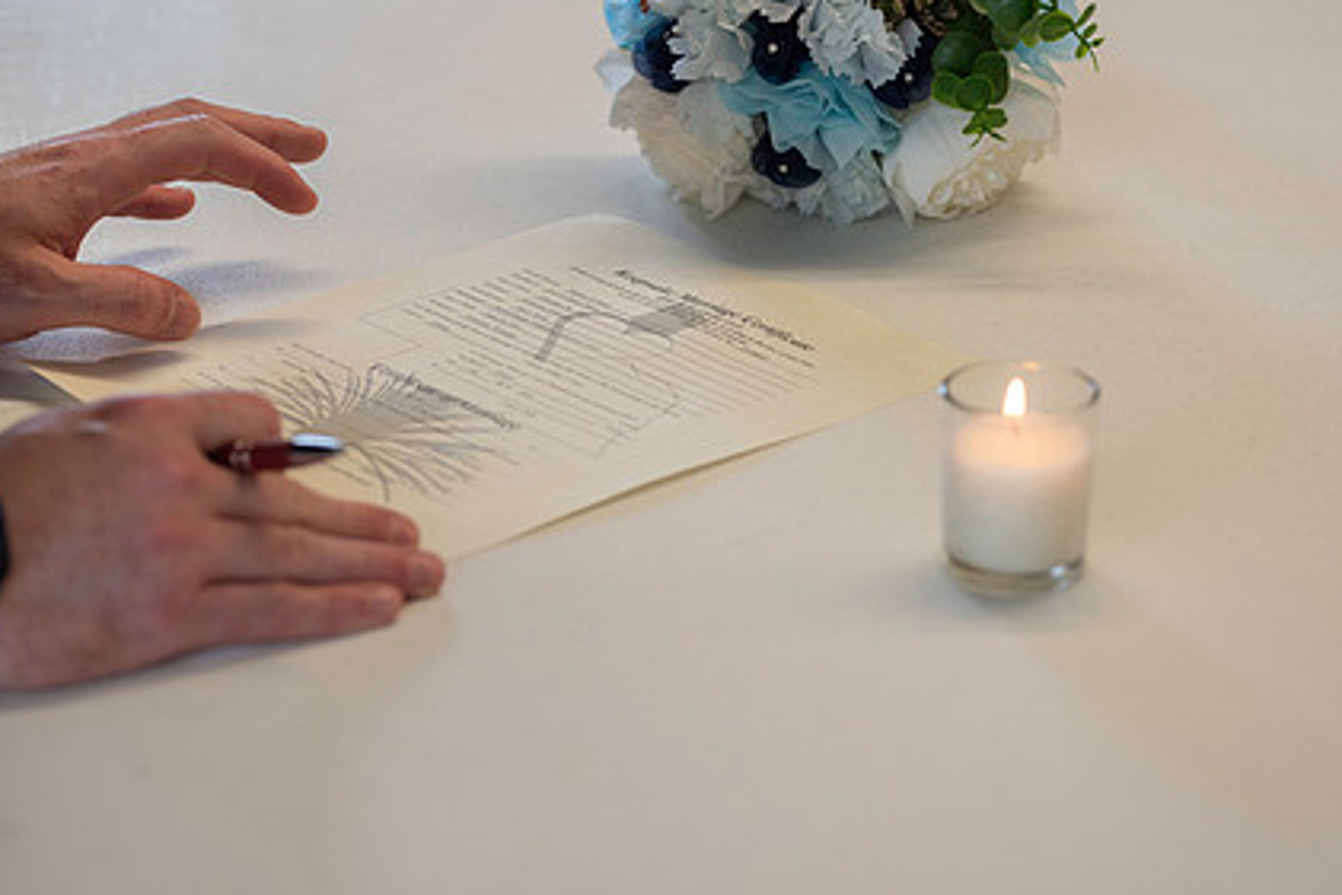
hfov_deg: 17.5
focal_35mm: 117
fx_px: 4363
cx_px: 571
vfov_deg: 11.7
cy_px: 393
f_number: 3.5
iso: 640
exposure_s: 1/125
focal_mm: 85
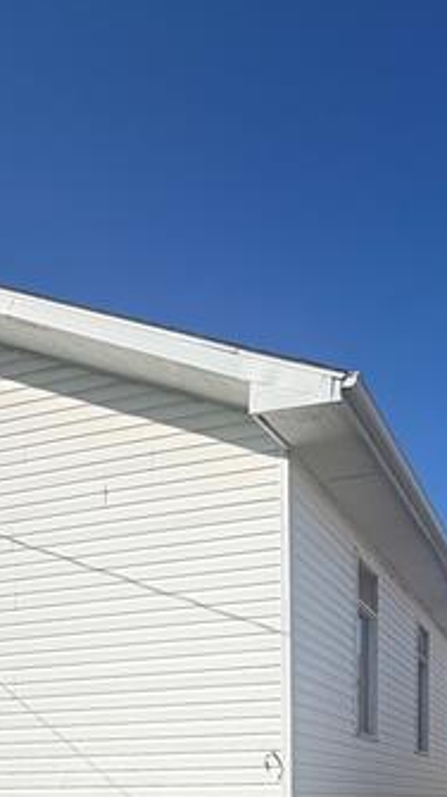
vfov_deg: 47.4
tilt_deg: +0.3
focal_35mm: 35
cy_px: 790
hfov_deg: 32.7
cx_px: 357
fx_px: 739
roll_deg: +0.9
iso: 20
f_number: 2.2
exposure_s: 1/1145
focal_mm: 2.22
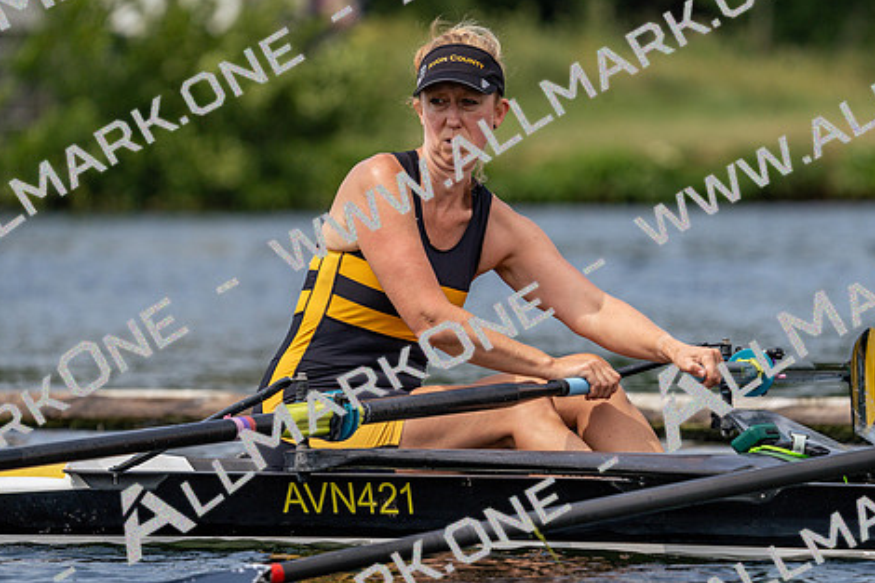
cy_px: 277
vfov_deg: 3.0
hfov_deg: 4.5
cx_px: 499
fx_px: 11225
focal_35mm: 462
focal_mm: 374
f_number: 6.3
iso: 320
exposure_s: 1/1600
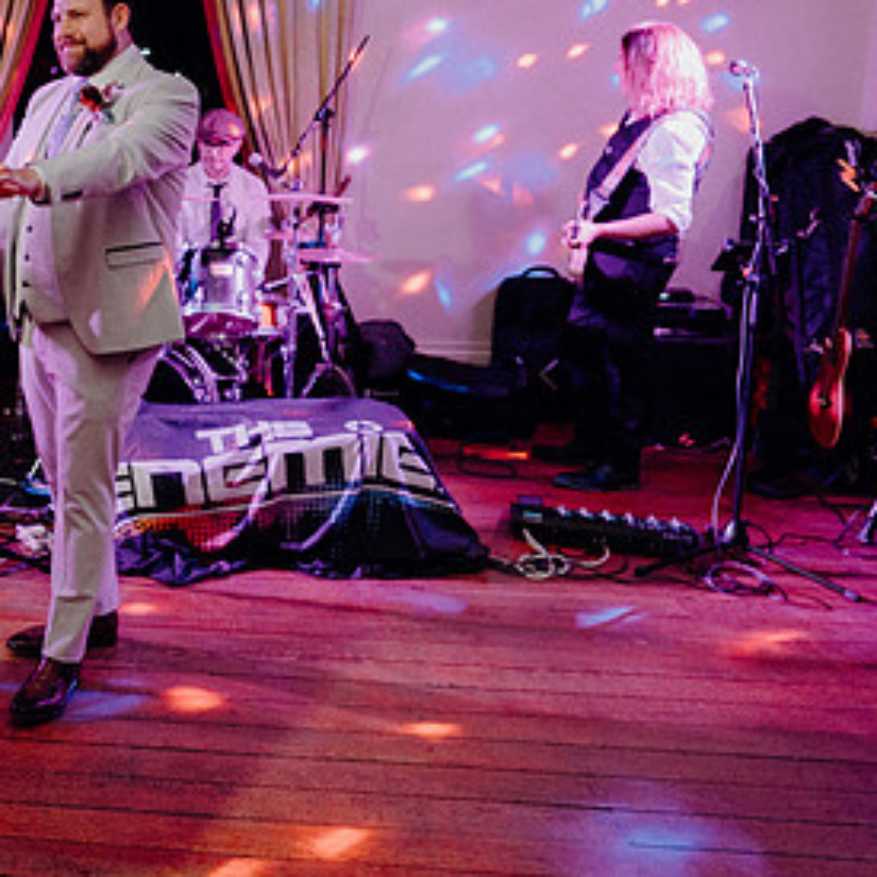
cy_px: 263
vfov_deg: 38.5
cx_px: -22
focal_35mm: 43
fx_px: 1233
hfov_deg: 35.1
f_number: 3.5
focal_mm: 24
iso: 2500
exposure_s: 1/160
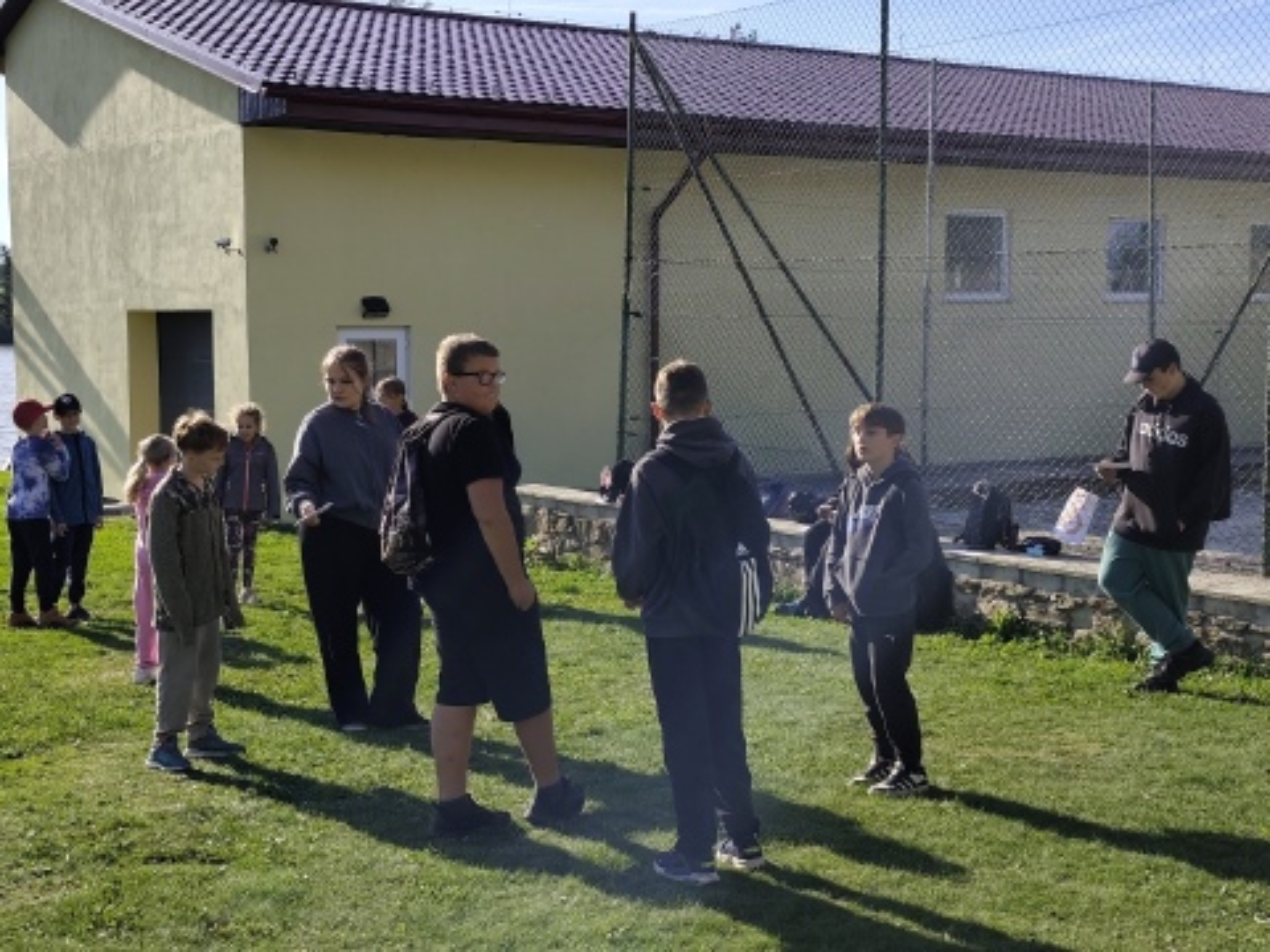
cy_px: 476
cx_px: 635
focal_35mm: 51
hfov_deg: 37.5
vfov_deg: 28.6
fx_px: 1871
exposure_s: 1/1597
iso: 100
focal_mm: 6.19
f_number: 1.65
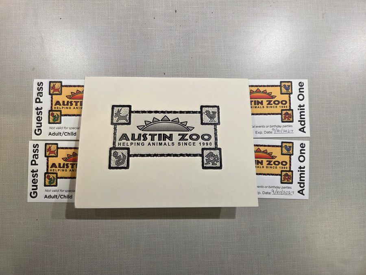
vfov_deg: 58.9
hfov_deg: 73.9
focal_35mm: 23
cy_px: 138
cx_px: 183
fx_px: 243
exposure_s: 1/180
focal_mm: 5.4
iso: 160
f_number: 1.8
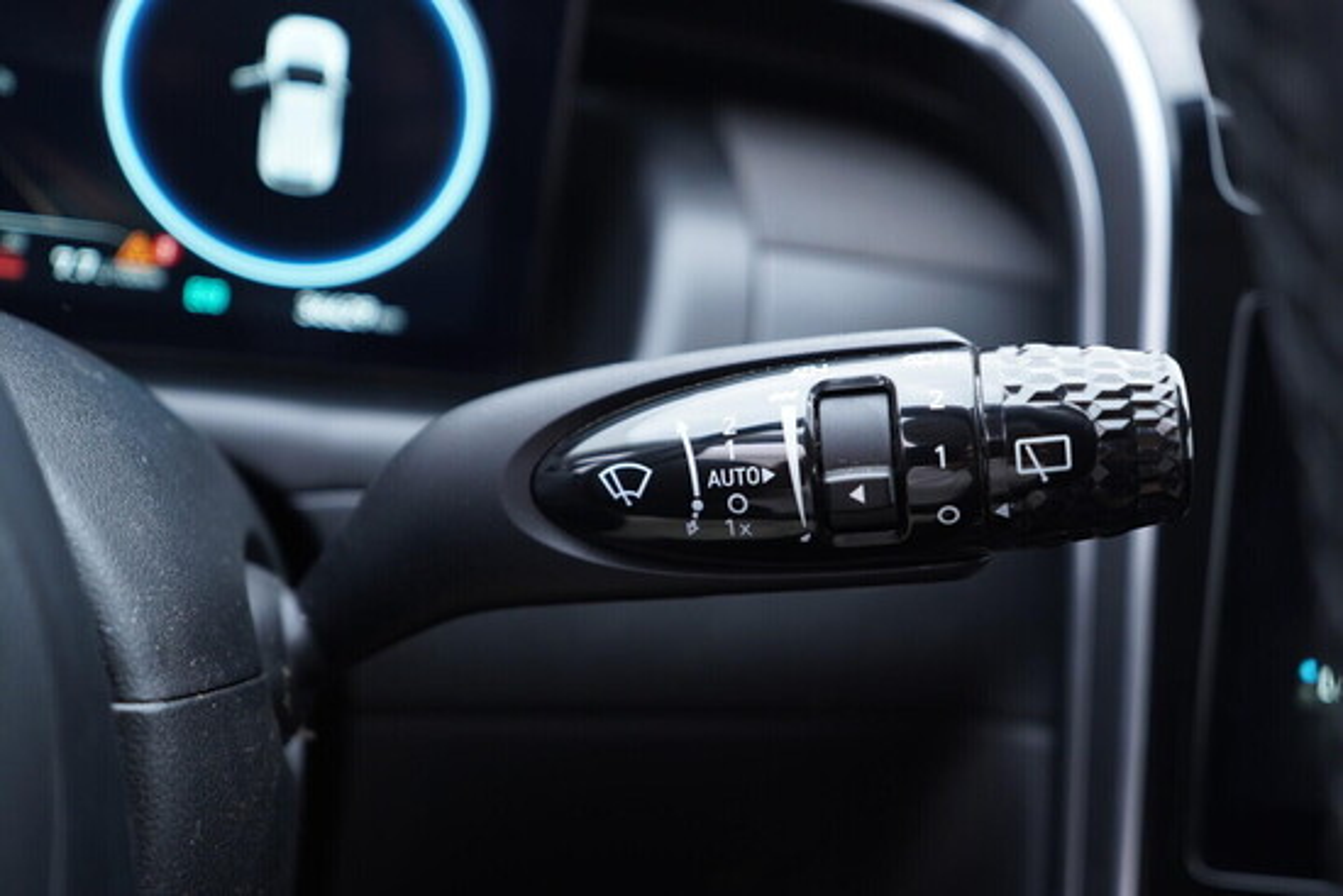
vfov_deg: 36.9
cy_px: 448
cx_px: 672
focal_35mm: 36
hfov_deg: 53.1
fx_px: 1343
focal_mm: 24
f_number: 2.8
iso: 400
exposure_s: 1/40
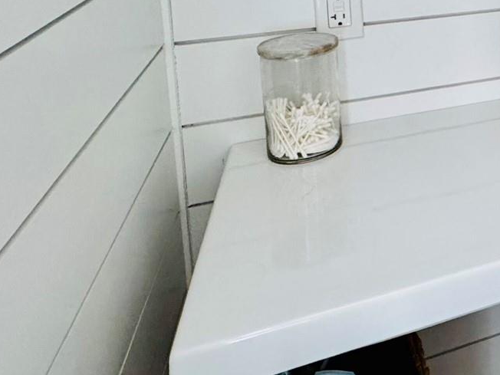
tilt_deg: -6.9
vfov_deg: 28.8
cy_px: -66
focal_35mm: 44
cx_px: 630
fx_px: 636
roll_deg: +0.2
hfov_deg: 33.2
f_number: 2.2
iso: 320
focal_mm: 2.22
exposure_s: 1/96
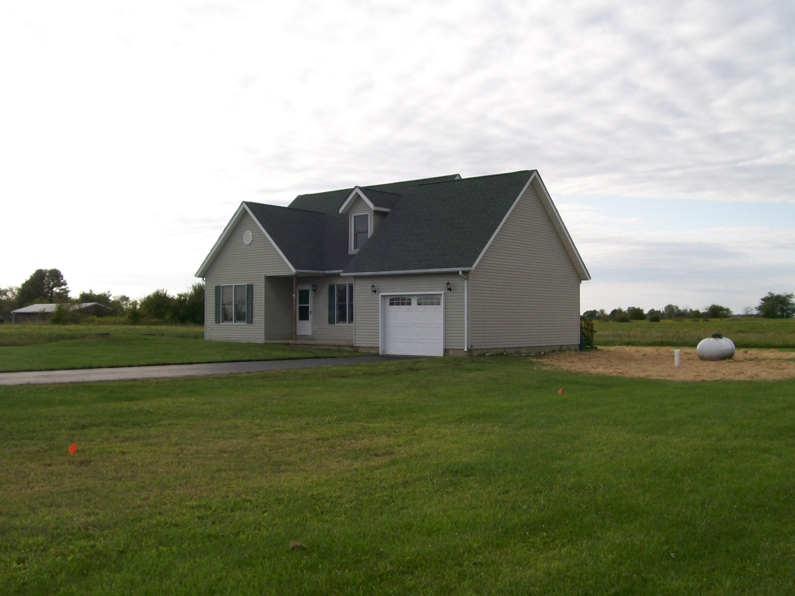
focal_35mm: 36
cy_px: 298
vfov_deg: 39.7
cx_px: 398
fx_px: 827
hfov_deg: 51.4
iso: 80
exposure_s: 1/443
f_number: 4.8
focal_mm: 6
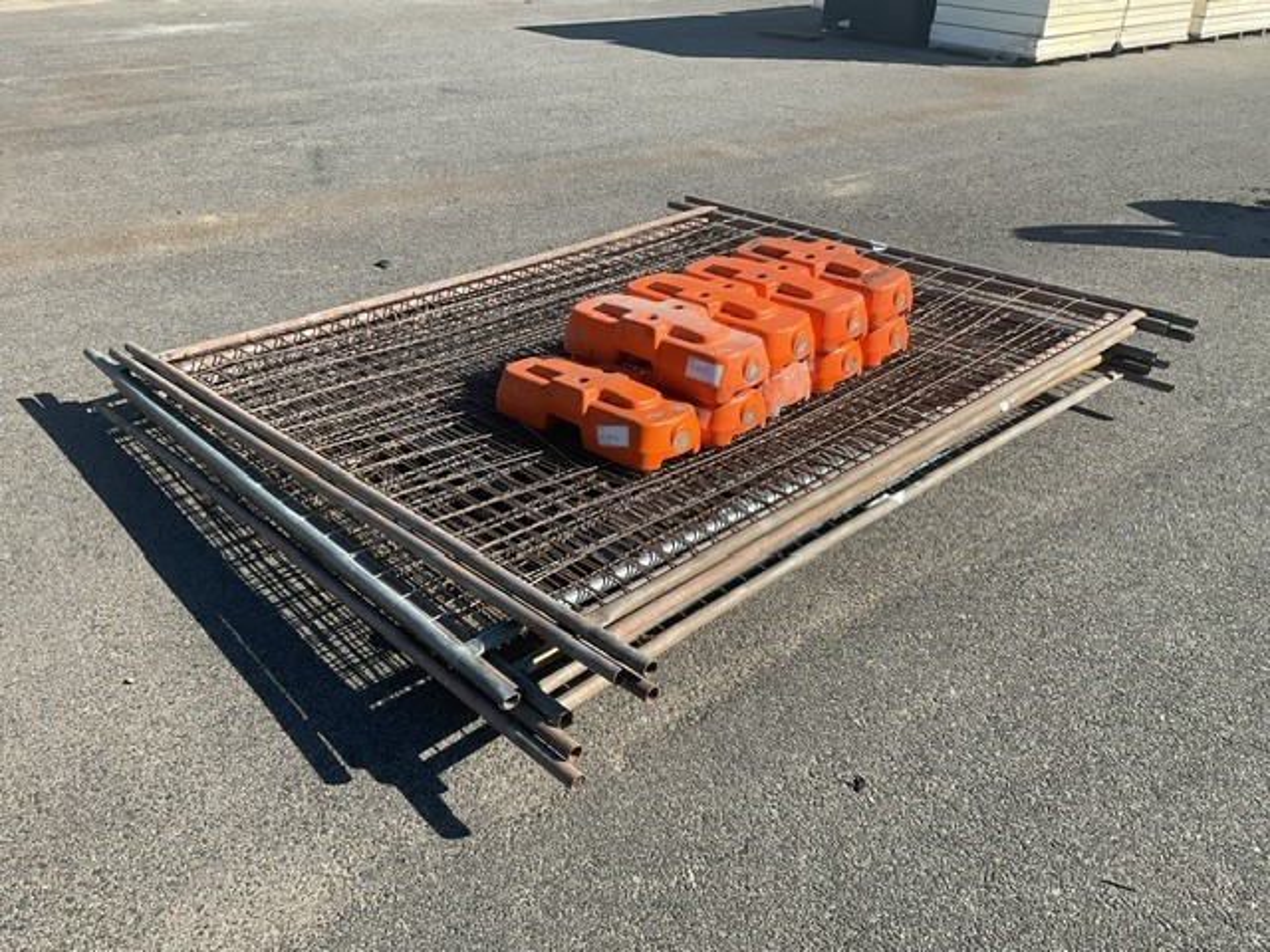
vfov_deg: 48.2
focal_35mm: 29
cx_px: 635
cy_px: 476
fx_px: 1064
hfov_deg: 61.7
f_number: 1.8
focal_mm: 3
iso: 16
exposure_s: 1/1377
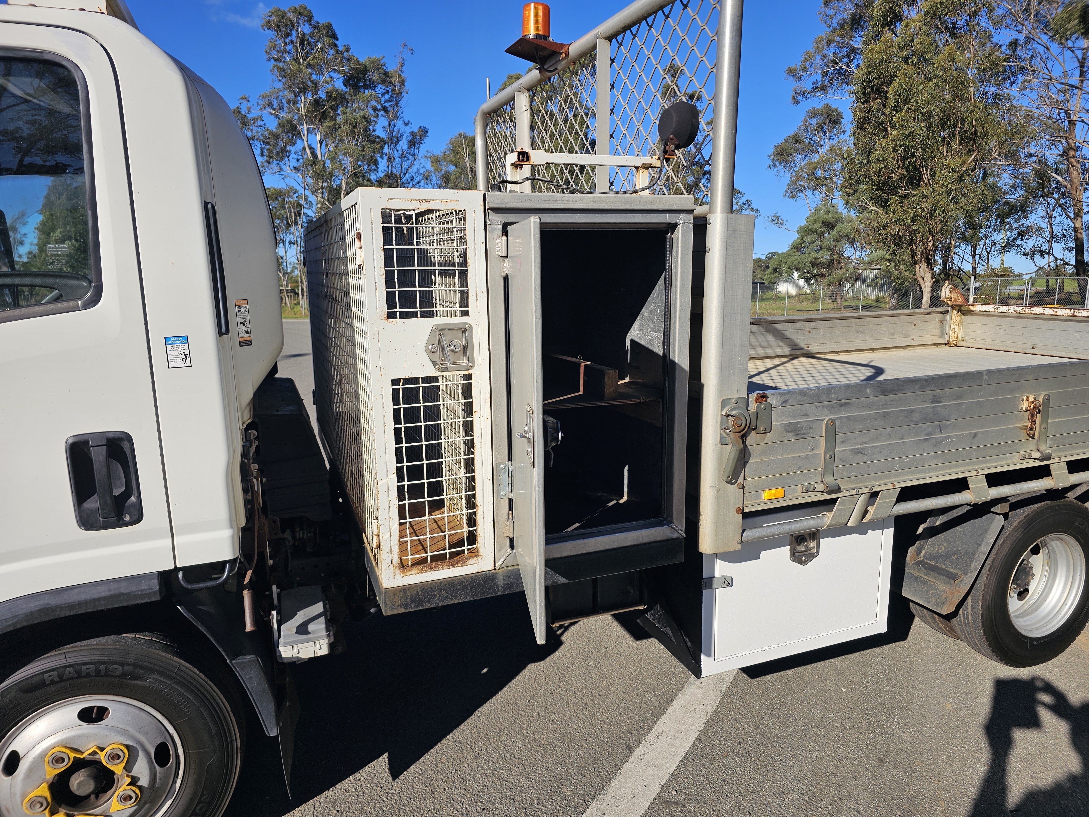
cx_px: 544
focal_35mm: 23
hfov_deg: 73.9
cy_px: 408
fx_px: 724
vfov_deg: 58.9
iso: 10
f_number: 1.7
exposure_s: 1/890
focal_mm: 6.3
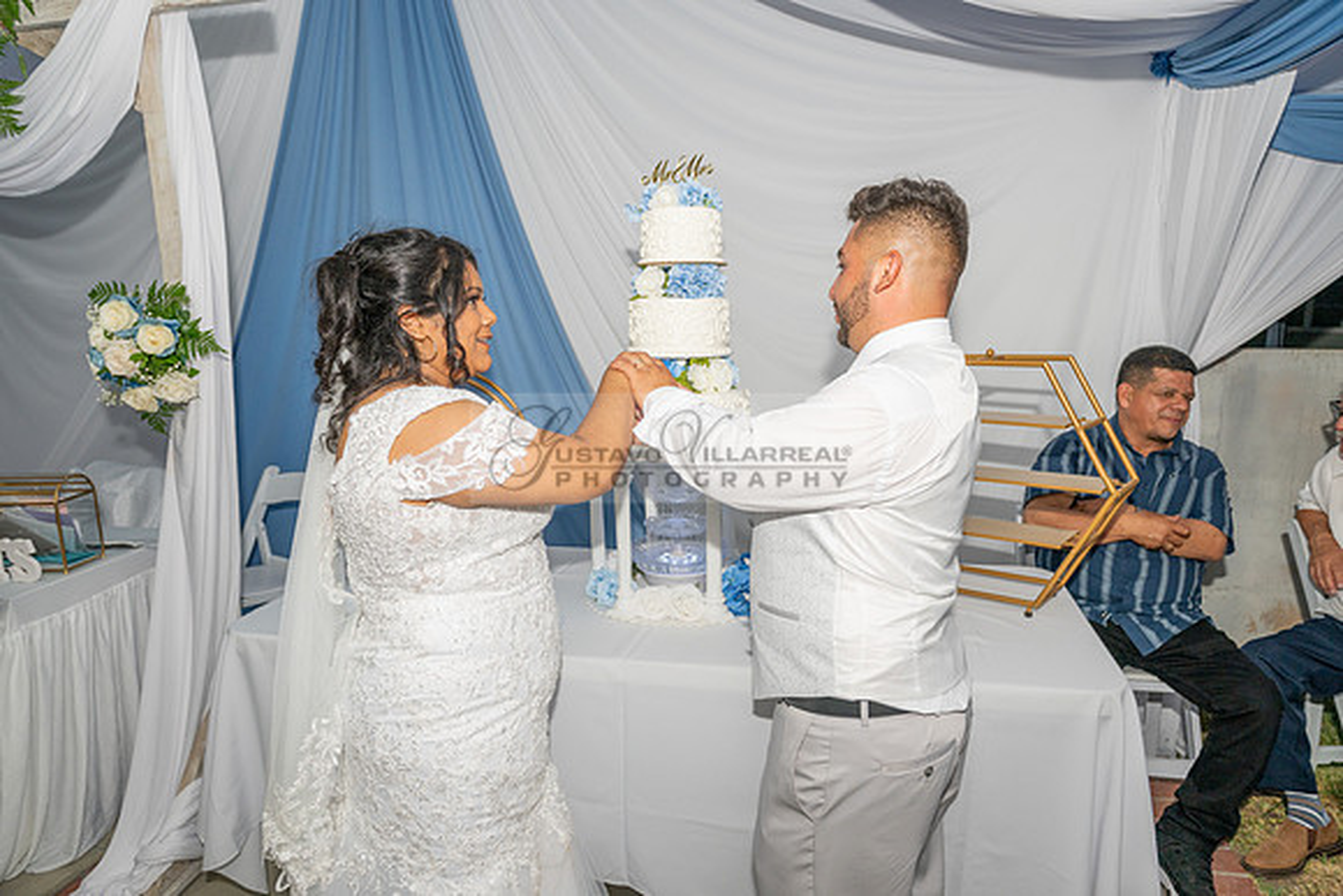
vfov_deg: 53.2
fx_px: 896
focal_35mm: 24
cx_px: 672
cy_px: 448
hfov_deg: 73.7
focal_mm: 24
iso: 250
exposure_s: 1/160
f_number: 4.5
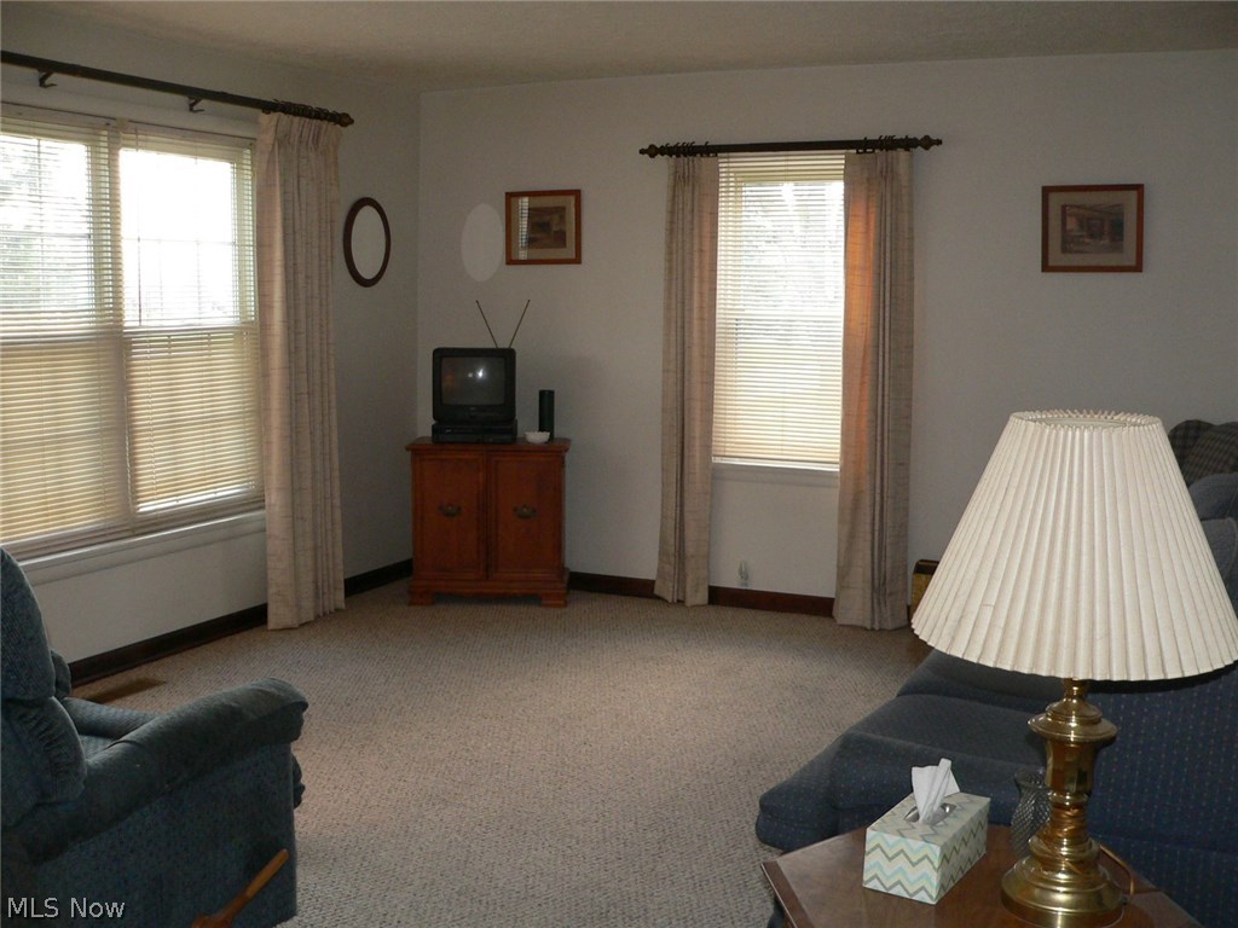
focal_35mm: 36
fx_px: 1287
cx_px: 619
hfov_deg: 51.4
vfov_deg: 39.7
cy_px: 464
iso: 200
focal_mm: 6
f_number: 2.8
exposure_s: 1/30
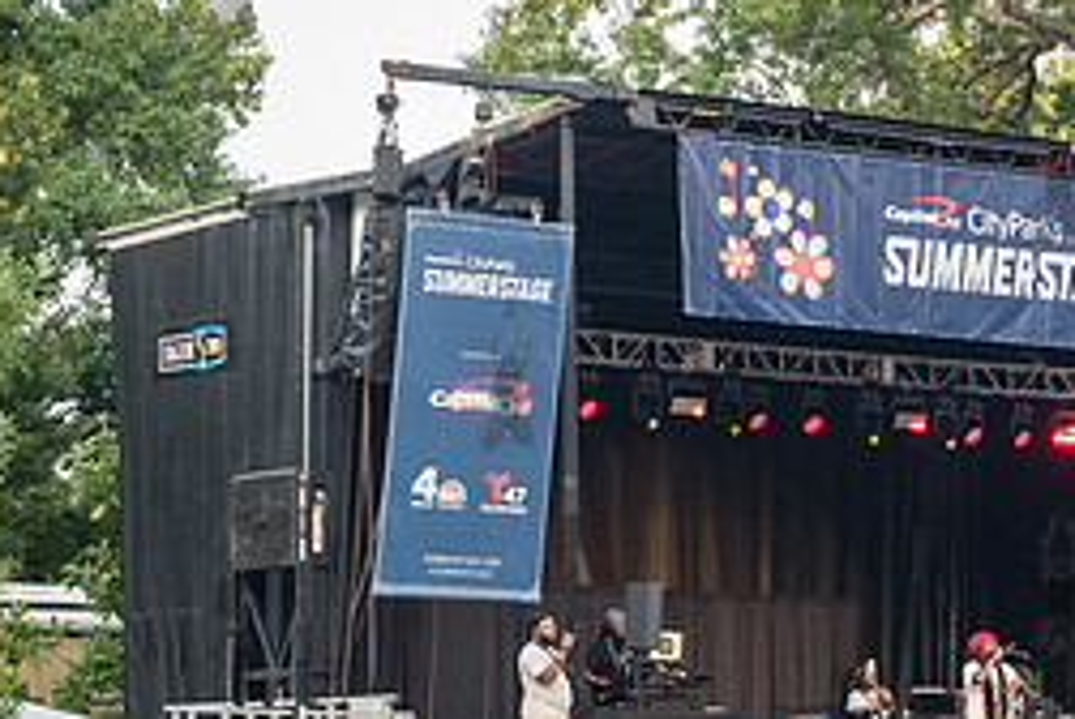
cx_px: 1038
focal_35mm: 159
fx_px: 4753
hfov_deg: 12.8
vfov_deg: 8.6
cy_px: 649
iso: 2000
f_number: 4.5
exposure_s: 1/500
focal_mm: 58
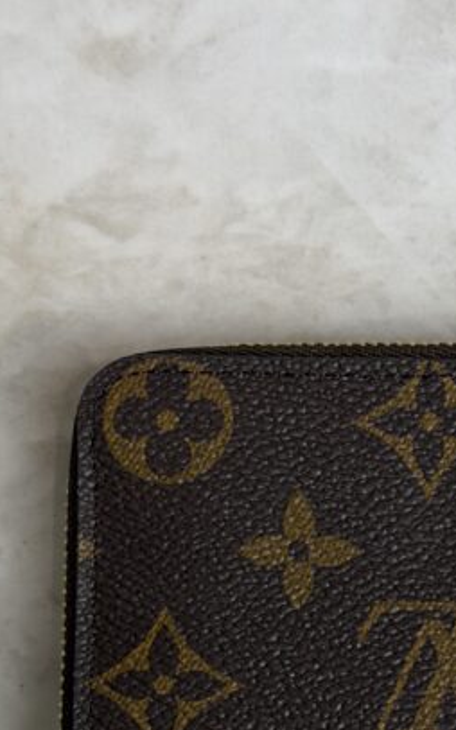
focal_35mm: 100
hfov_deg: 12.9
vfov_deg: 20.3
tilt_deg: -86.5
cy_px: 673
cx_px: 447
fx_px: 1991
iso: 64
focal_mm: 6.76
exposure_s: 1/120
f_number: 1.78
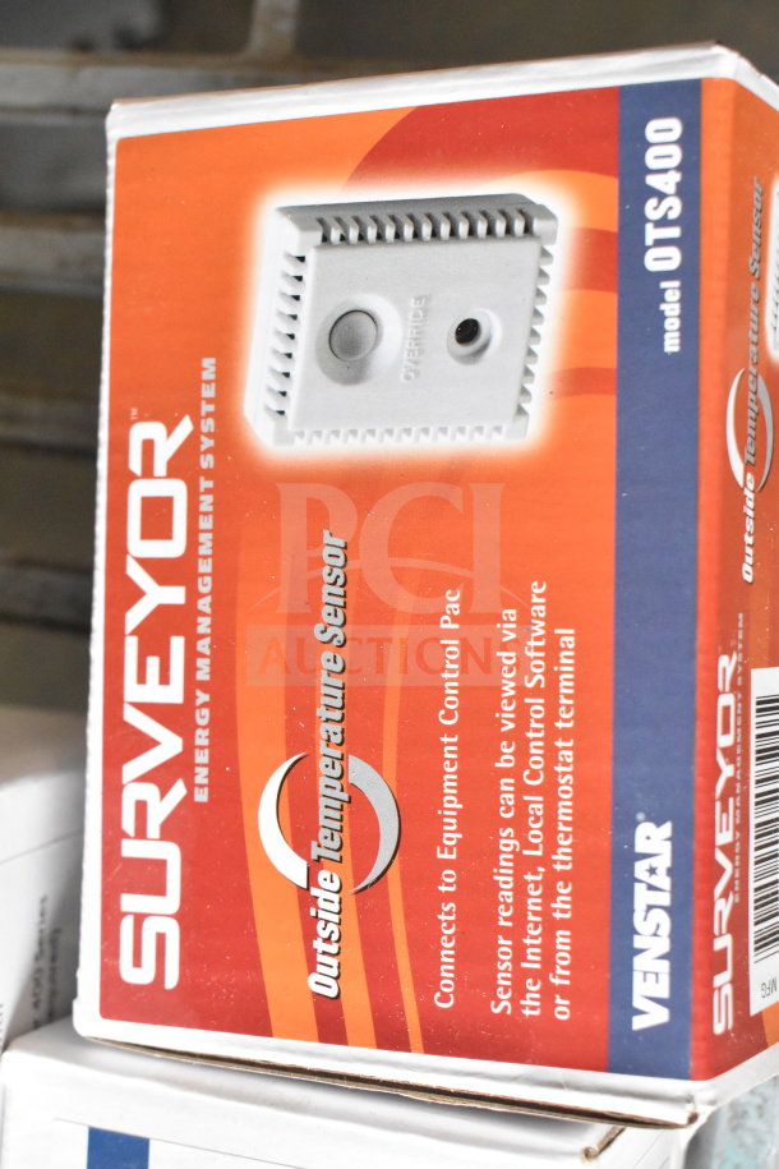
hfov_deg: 28.1
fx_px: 1558
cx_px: 390
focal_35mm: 48
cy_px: 584
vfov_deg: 41.1
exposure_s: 1/1000
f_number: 6.3
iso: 6400
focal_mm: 32
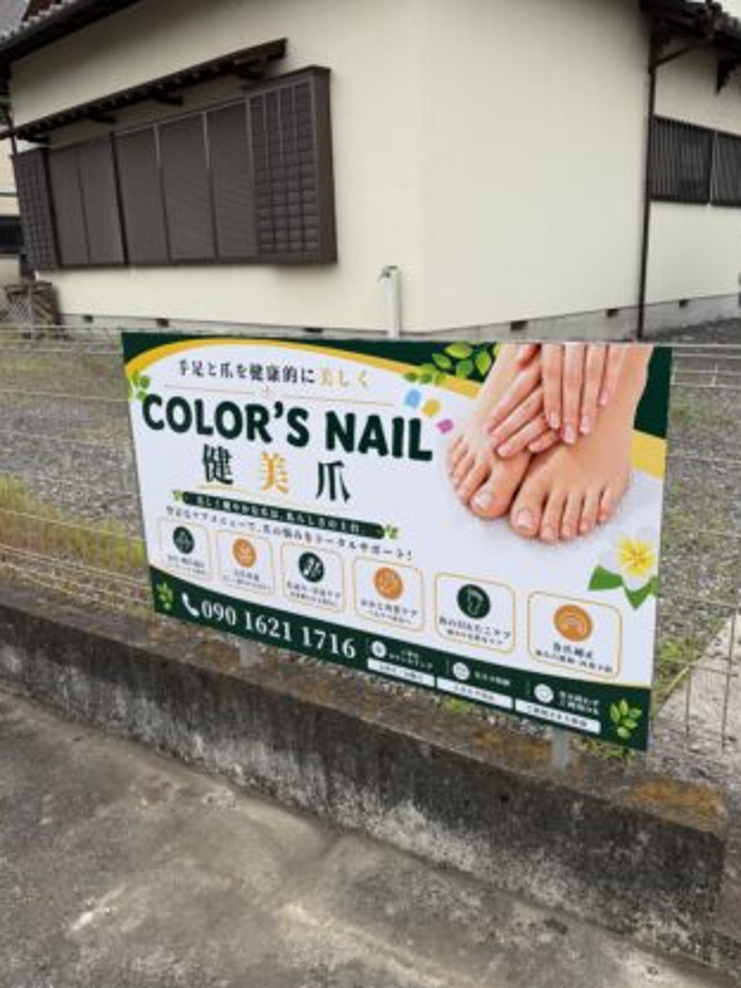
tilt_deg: -15.8
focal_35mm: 27
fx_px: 771
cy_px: 477
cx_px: 393
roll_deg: +1.6
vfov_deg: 65.3
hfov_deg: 51.3
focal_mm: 6.76
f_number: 1.78
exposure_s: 1/3759
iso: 80
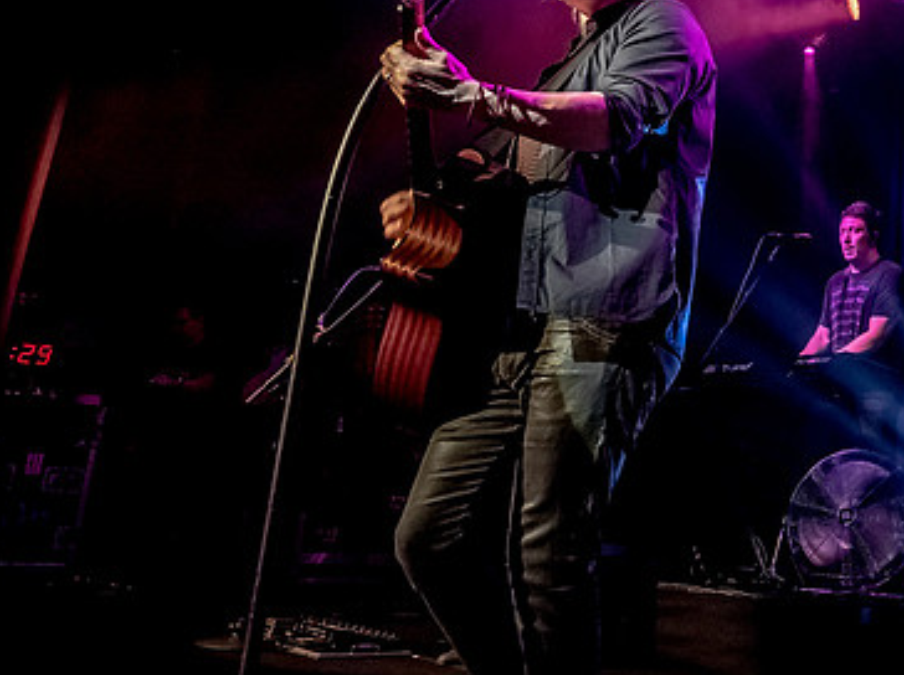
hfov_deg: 38.1
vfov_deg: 30.9
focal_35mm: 46
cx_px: 837
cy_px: 174
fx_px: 1200
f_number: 3.5
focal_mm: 12
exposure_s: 1/200
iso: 1600
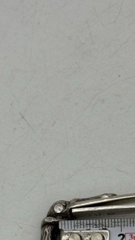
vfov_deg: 18.7
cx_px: 160
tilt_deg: -77.5
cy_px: 201
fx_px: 719
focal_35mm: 113
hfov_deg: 10.6
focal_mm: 6.76
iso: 64
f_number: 1.78
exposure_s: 1/792
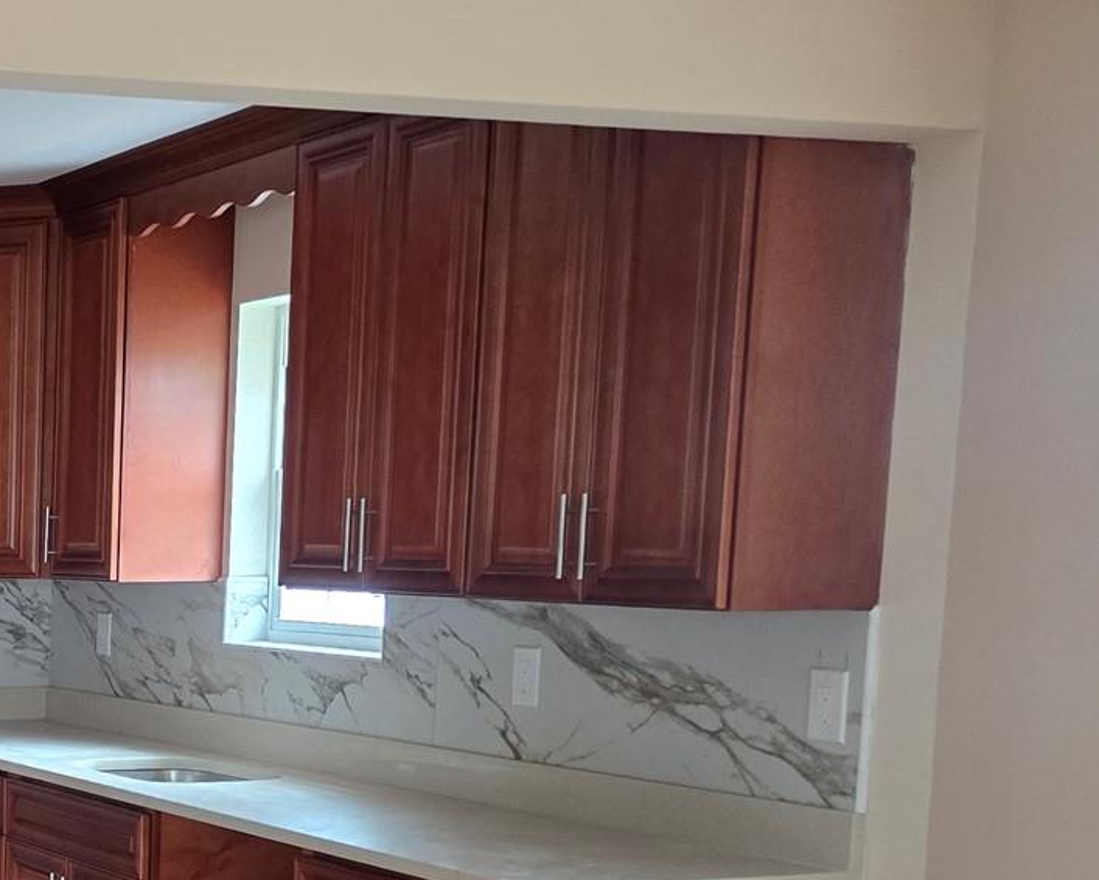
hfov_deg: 26.0
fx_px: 2115
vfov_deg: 22.9
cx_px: -225
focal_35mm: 65
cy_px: 784
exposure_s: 1/120
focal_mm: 6.3
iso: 1000
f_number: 1.7
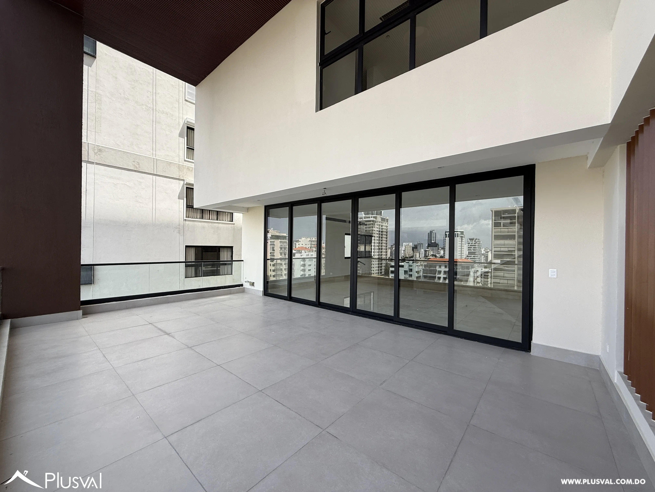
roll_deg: -0.9
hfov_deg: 102.1
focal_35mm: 14
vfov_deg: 85.7
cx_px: 328
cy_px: 246
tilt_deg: -0.2
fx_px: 265
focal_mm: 2.22
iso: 50
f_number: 2.2
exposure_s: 1/535
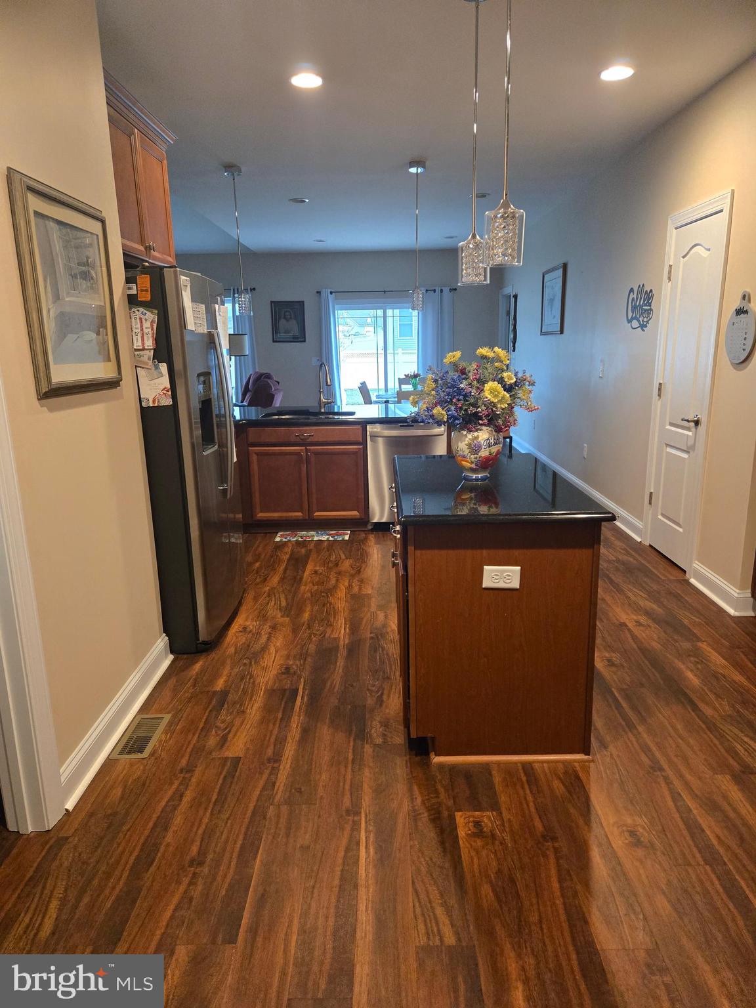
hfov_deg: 58.9
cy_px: 504
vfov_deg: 73.9
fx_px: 670
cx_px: 378
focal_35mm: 23
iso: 1000
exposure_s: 1/120
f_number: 1.8
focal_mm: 5.4
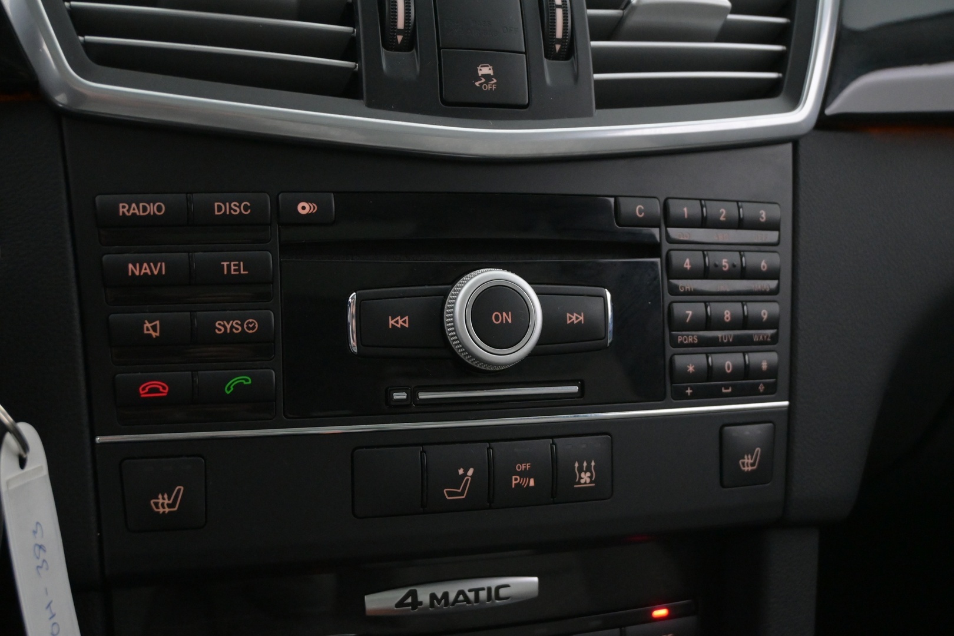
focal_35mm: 47
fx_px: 1252
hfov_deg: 41.7
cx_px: 477
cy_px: 318
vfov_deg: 28.5
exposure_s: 1/50
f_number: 5
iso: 4500
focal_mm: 31.5
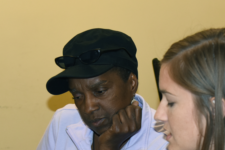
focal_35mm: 141
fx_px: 881
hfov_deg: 14.5
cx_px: 97
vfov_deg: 9.7
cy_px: 121
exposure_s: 1/250
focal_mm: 48
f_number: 5
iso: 800
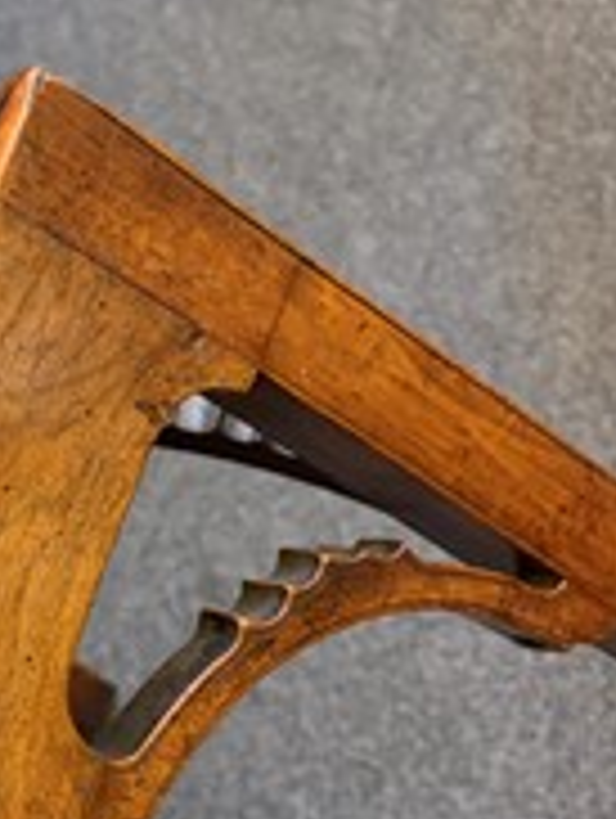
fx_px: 1349
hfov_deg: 24.1
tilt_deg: -60.4
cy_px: 464
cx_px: -54
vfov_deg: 33.7
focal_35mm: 57
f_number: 1.6
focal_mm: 5.96
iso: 320
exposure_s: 1/50
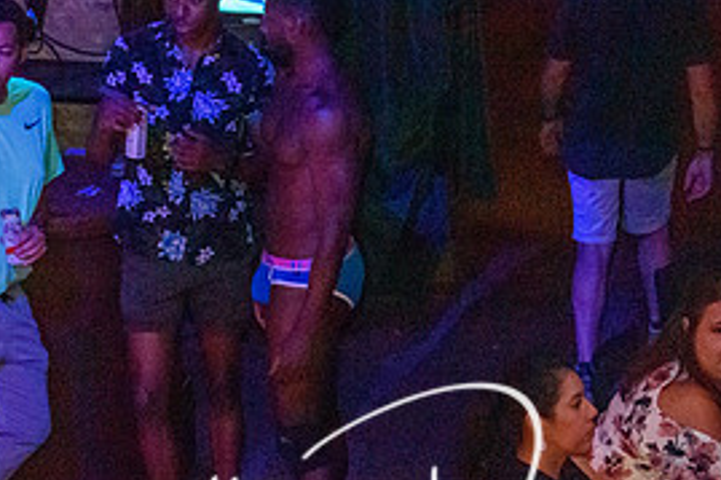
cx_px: 161
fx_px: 3563
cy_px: 280
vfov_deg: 7.7
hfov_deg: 11.5
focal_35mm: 178
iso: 6400
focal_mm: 55
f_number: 5.6
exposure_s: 1/60
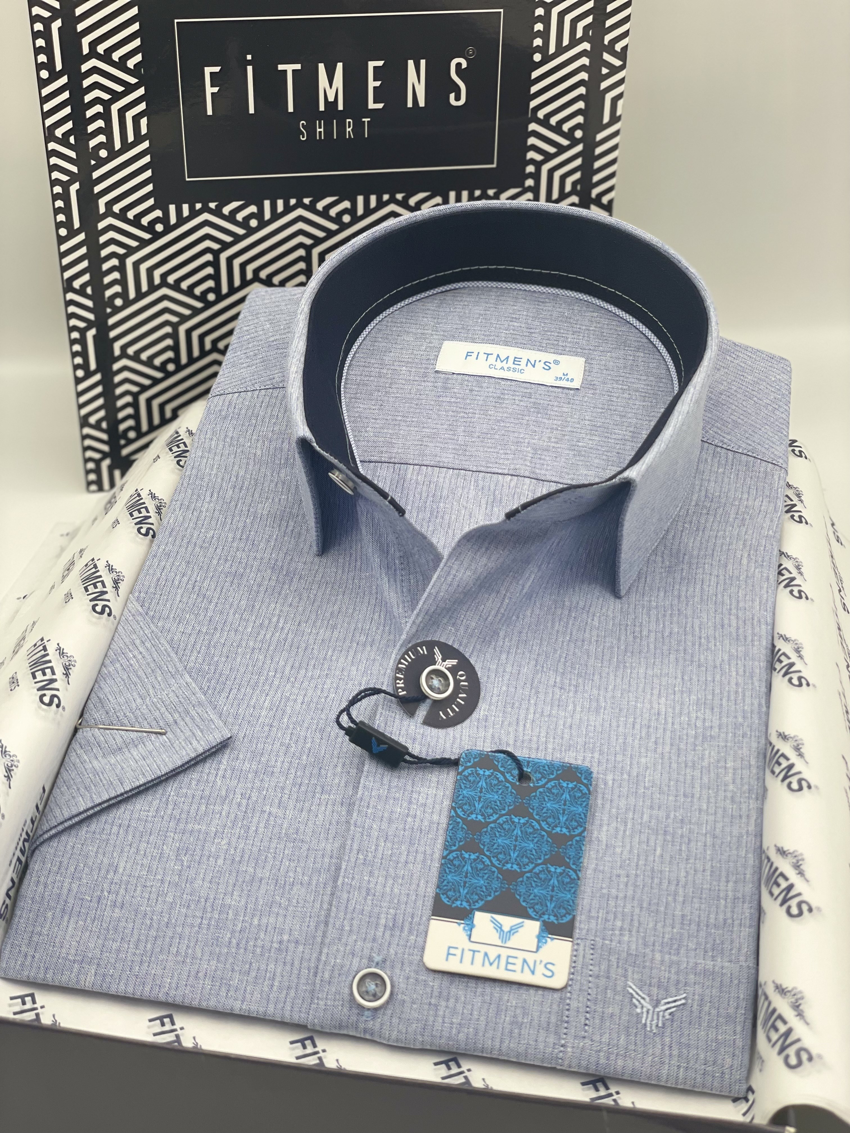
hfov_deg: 28.0
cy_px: 566
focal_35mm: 52
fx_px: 1702
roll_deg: -0.5
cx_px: 425
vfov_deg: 36.8
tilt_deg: -32.8
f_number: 2
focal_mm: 6
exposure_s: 1/122
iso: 32
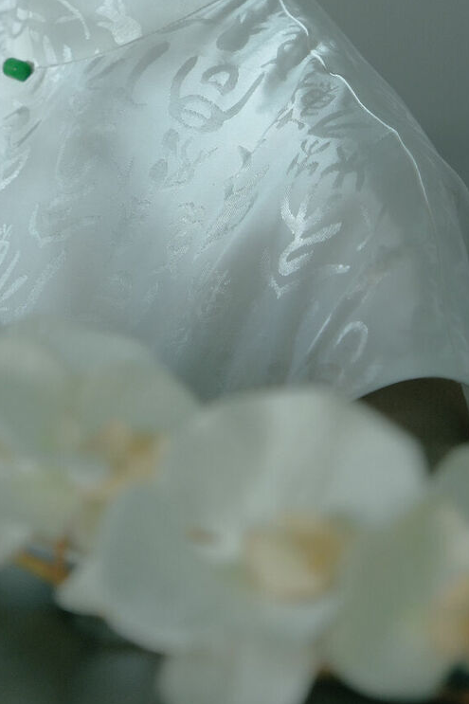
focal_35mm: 159
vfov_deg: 12.8
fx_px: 3108
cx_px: 31
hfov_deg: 8.6
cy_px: 7
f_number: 2.8
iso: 400
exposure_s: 1/250
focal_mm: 50
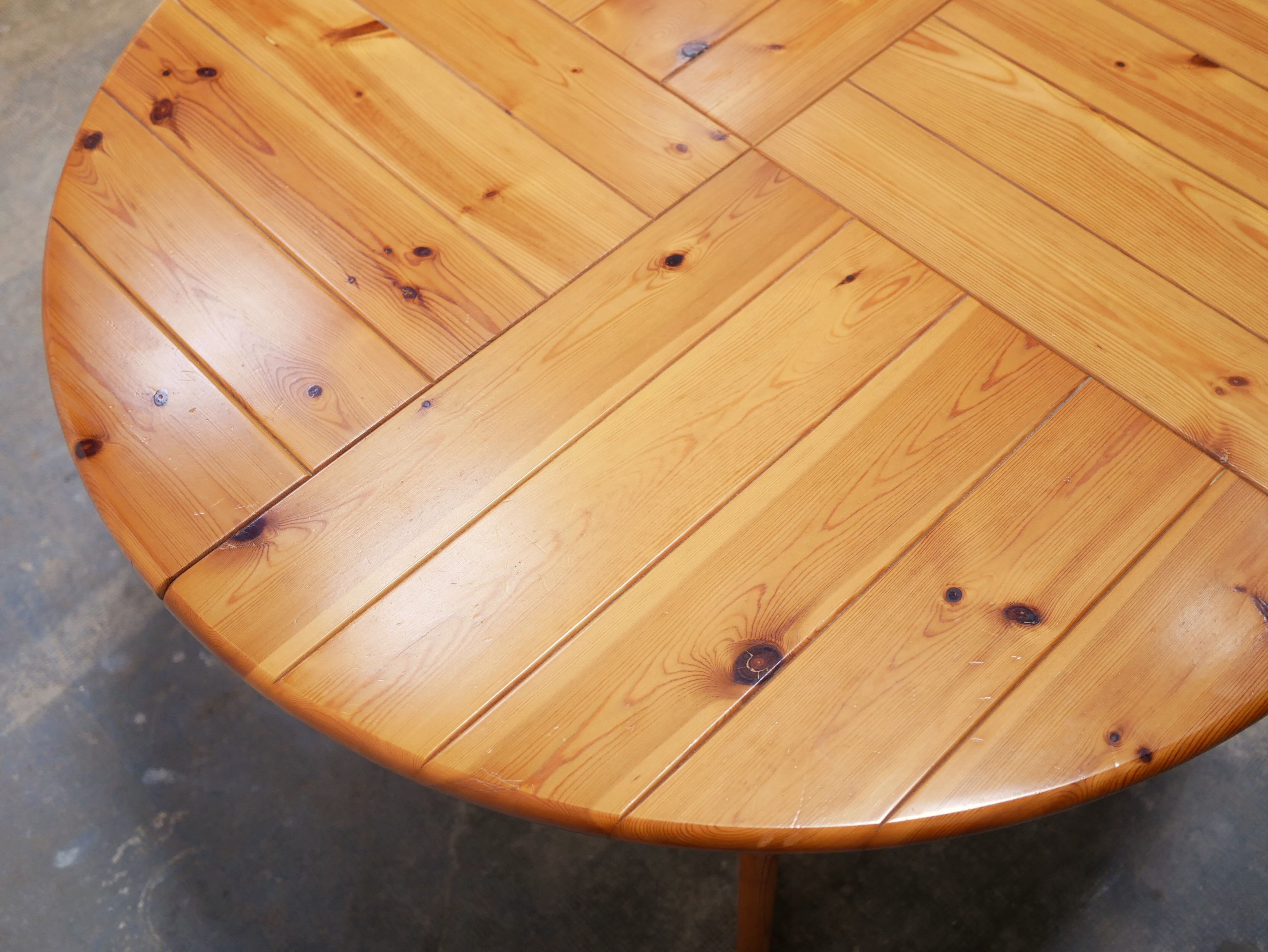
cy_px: 476
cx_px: 634
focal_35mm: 40
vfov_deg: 36.0
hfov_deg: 46.8
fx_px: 1466
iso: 500
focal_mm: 20
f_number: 1.7
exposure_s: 1/60
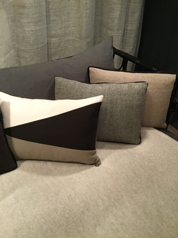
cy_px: 119
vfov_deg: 58.4
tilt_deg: -36.5
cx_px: 89
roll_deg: -0.6
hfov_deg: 45.4
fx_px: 213
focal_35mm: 31
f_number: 2.4
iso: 200
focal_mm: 3.3
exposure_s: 1/17
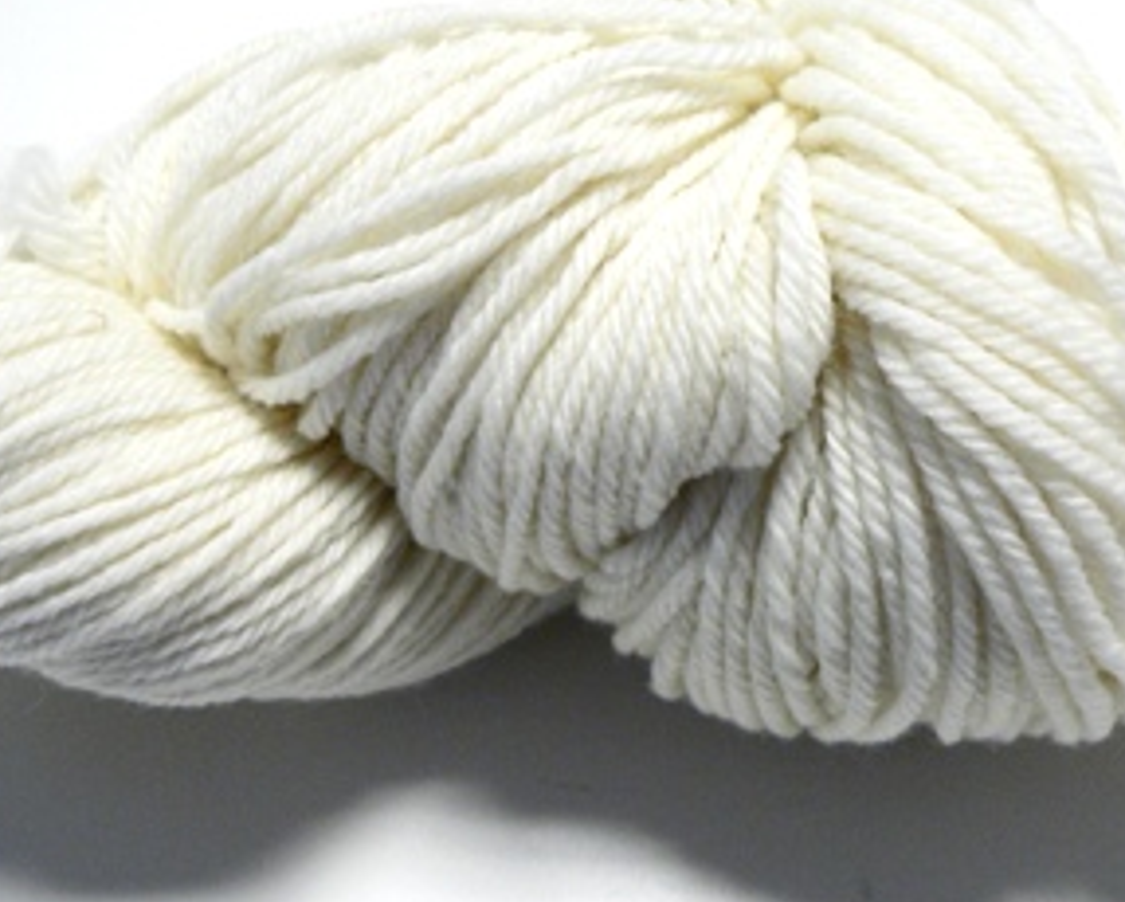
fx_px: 1566
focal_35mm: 47
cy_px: 388
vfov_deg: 32.1
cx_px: 631
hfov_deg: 39.5
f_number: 2.8
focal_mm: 6
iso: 200
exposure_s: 1/30
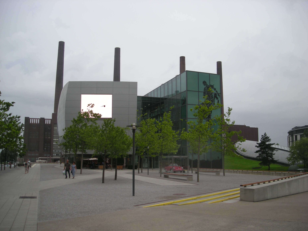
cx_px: 154
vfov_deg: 40.7
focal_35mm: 35
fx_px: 311
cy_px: 116
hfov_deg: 52.6
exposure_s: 1/64.2
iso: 50
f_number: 2.8
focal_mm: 5.7
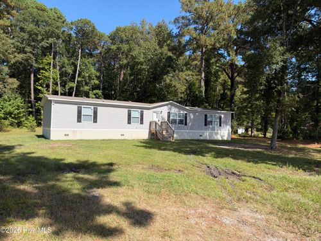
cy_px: 120
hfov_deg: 71.6
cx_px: 160
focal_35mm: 24
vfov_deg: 56.8
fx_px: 223
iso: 64
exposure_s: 1/2273
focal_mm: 6.93
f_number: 1.8
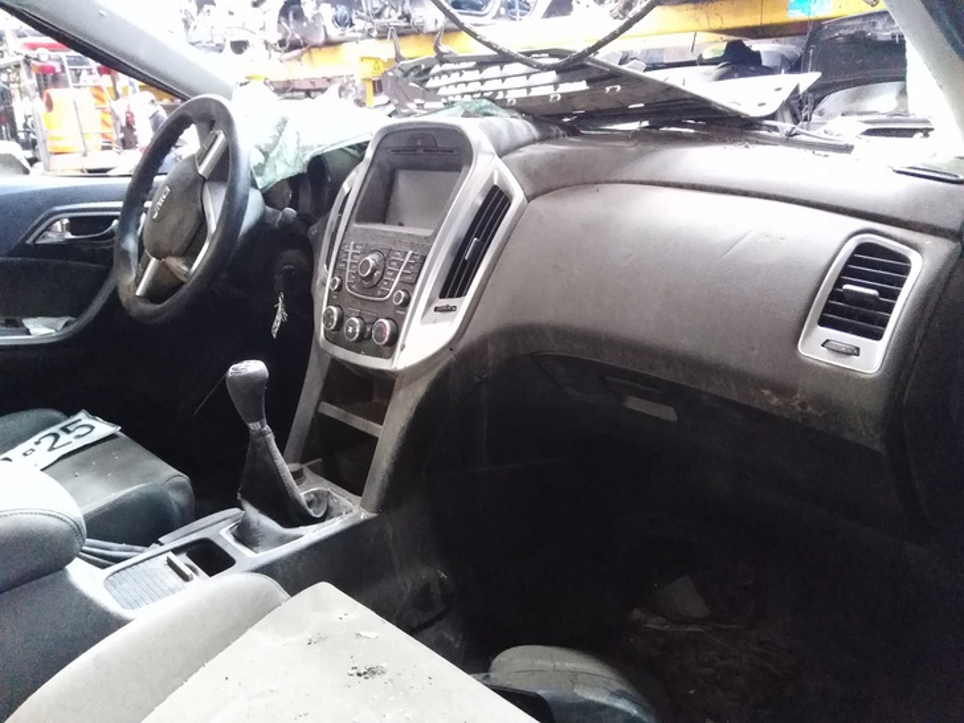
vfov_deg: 53.1
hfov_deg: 67.3
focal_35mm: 26
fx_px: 724
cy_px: 362
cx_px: 482
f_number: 2.2
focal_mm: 3.46
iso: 2010
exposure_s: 1/12
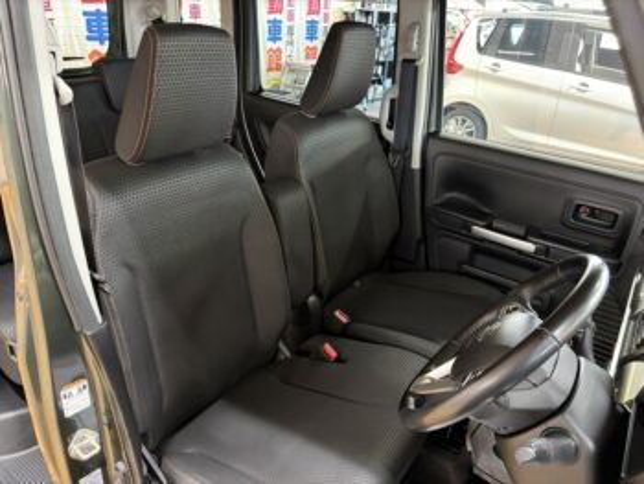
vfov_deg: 53.1
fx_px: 484
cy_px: 242
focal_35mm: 26
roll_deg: -3.5
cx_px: 322
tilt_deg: -25.1
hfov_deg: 67.3
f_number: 1.6
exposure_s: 1/30
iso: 640
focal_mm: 5.96
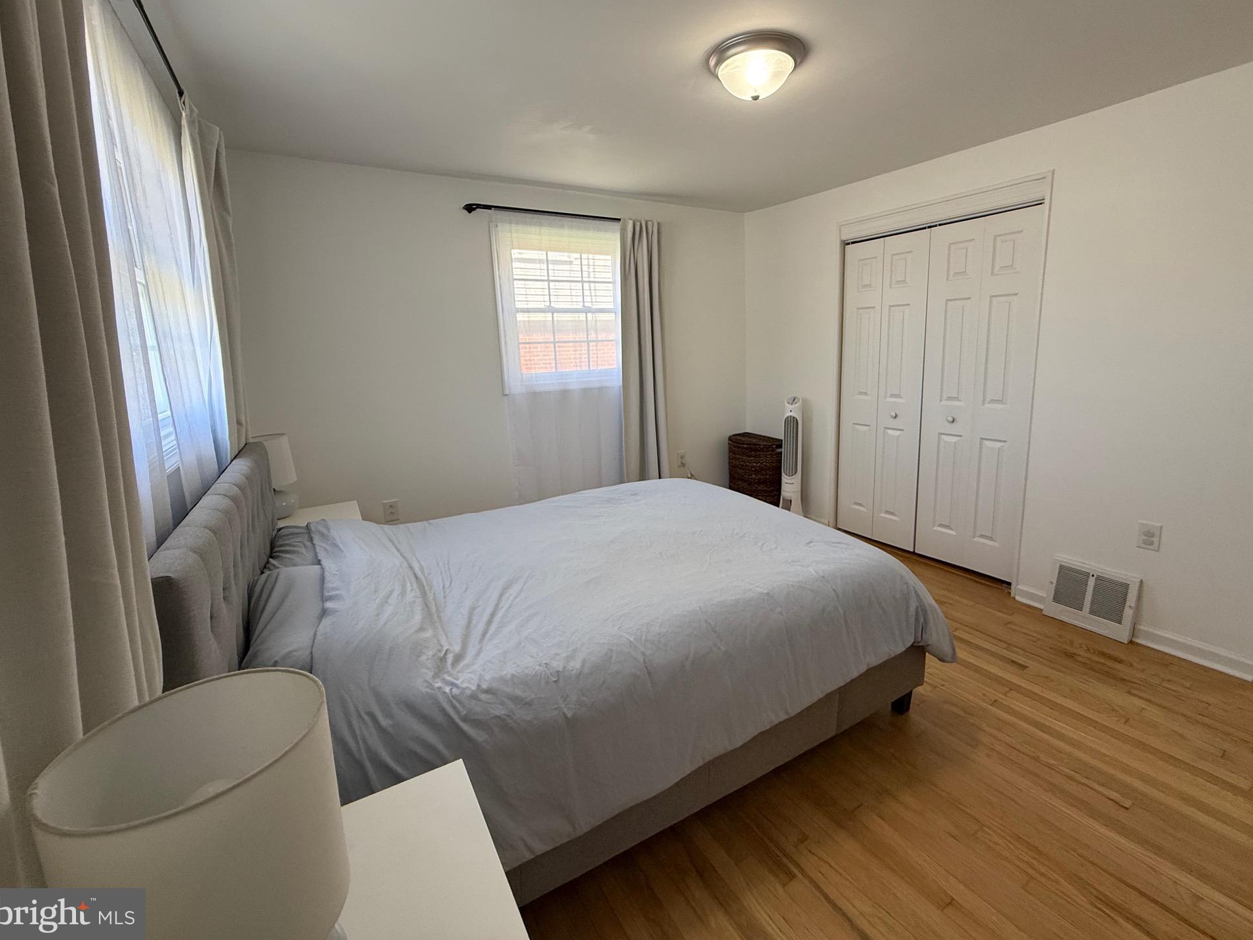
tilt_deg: -8.9
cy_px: 439
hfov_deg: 98.1
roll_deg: +2.2
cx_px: 653
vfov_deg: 81.7
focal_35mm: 15
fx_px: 543
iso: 100
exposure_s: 1/99
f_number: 2.2
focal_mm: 2.22
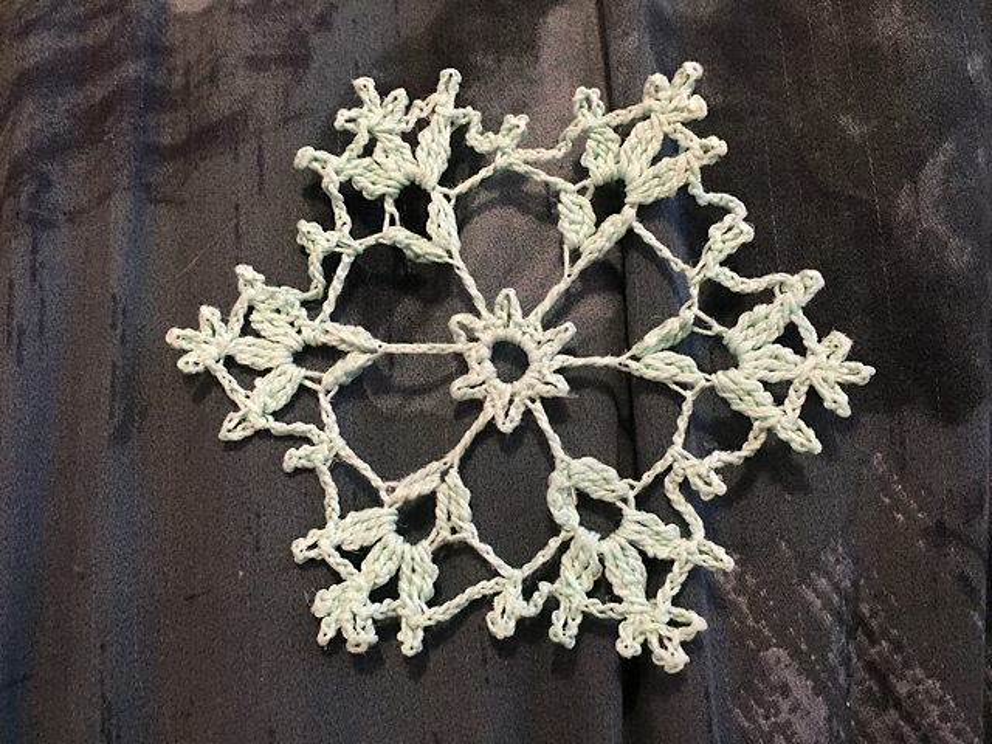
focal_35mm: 29
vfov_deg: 48.2
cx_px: 496
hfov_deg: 61.7
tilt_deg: -68.0
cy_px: 372
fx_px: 831
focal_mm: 4.15
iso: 200
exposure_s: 1/30
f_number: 2.2
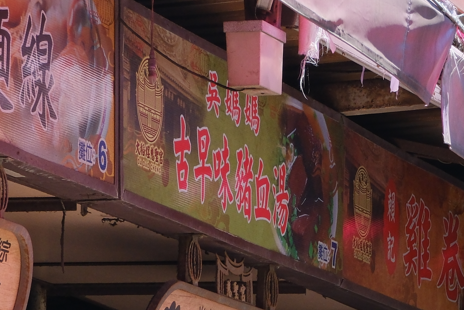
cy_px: 563
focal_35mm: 308
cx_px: 485
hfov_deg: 6.7
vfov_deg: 4.4
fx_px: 3970
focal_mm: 50
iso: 500
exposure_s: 1/210
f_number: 5.6
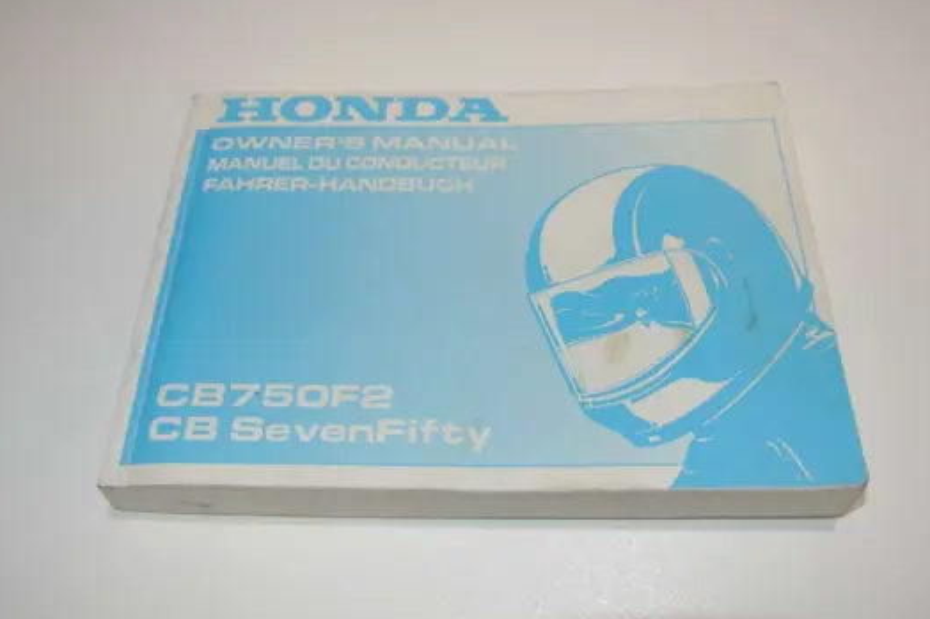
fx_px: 955
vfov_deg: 35.9
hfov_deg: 51.9
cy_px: 314
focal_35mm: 37
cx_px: 474
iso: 200
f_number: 4
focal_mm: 13.6
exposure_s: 1/60
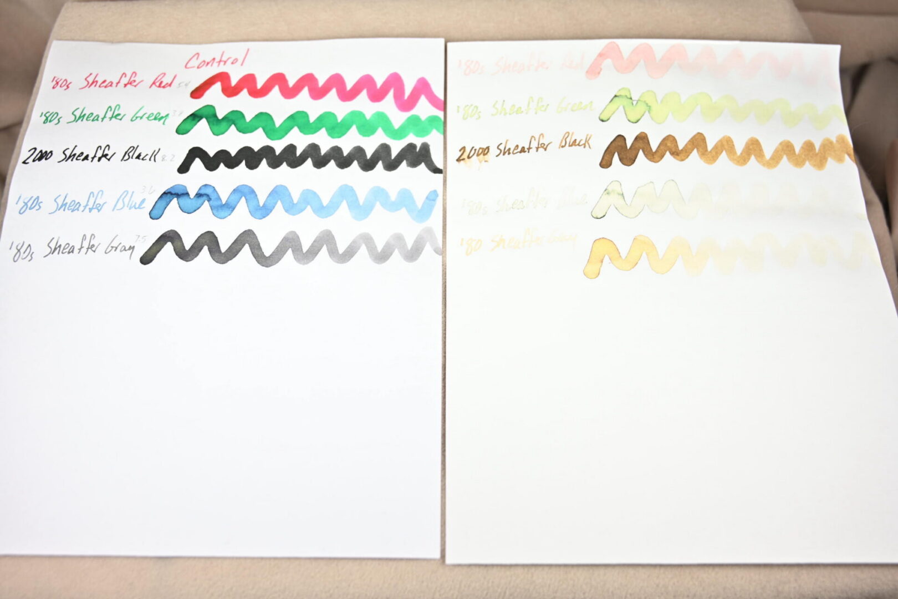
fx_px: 873
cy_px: 300
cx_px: 449
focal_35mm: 35
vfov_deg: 37.9
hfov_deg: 54.4
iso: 100
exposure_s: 1/80
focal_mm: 35
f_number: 5.6
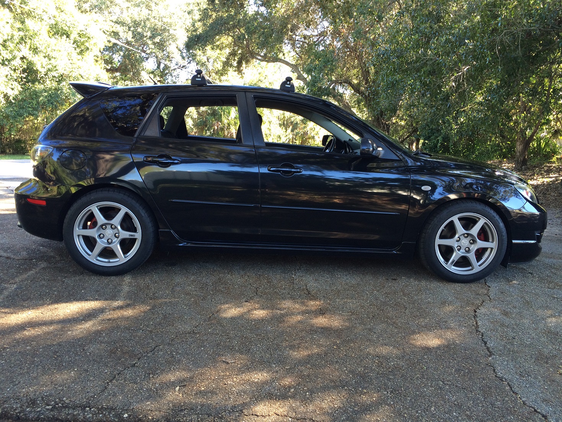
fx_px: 471
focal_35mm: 29
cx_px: 281
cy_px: 211
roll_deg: +0.1
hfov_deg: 61.7
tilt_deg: -8.1
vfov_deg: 48.2
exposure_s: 1/60
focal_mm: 4.15
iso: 40
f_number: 2.2
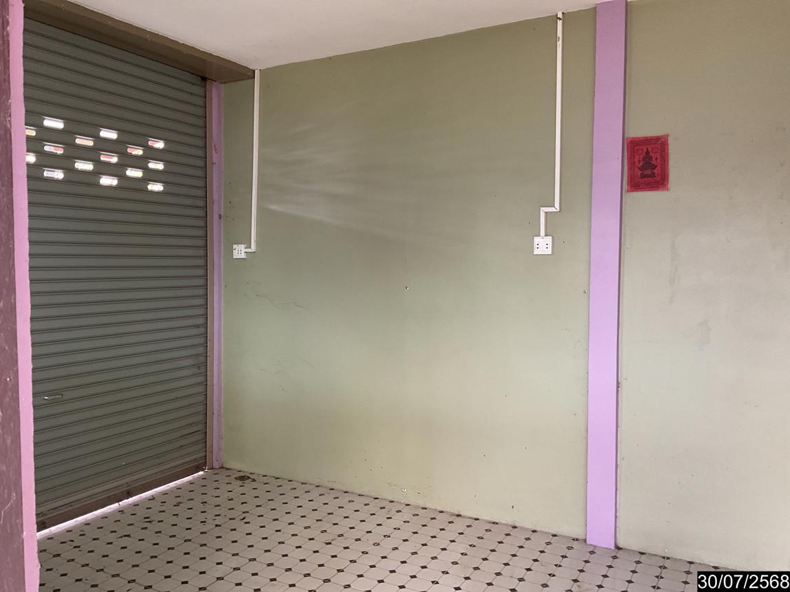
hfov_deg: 61.7
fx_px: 662
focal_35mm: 29
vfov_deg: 48.2
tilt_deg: -2.5
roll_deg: +0.3
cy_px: 296
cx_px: 395
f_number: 1.8
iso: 80
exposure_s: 1/60
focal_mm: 3
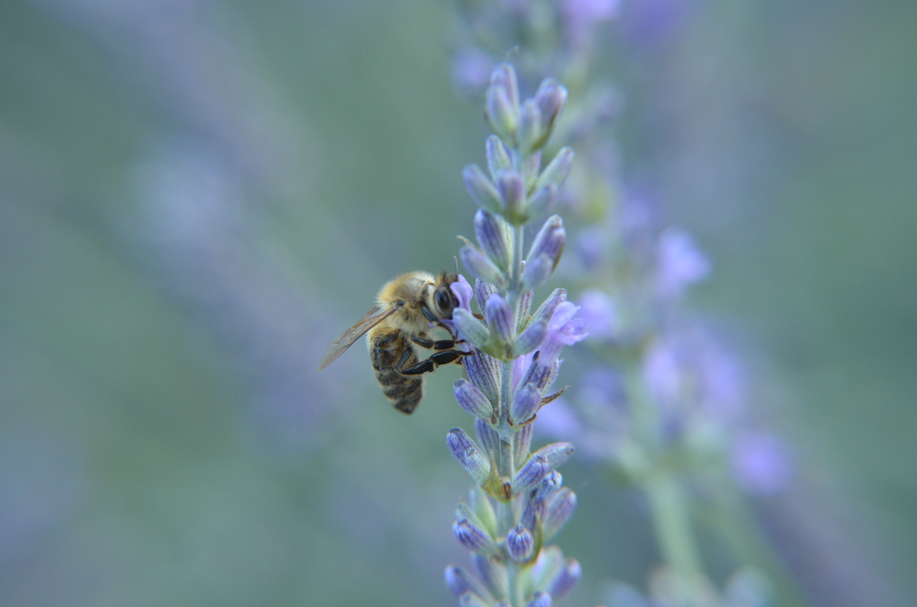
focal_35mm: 48
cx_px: 458
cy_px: 304
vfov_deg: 28.0
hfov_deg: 41.2
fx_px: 1220
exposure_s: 1/125
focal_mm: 32
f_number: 5.6
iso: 800
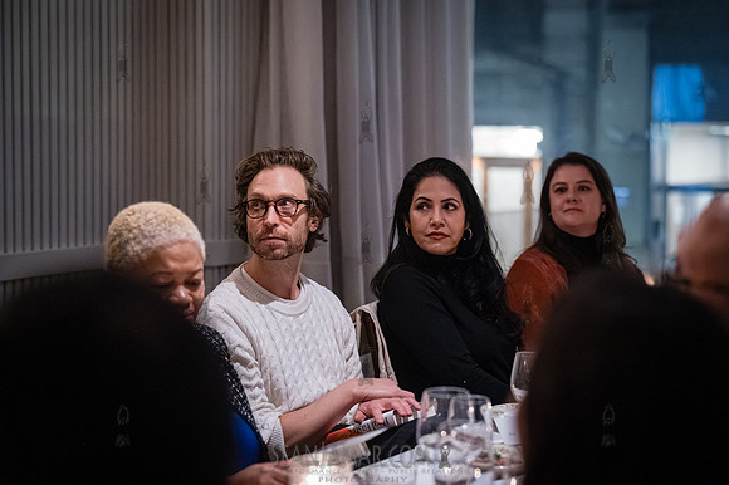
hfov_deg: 25.6
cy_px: 242
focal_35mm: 79
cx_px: 364
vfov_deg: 17.2
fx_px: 1601
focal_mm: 79
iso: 16000
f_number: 2.8
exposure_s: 1/125
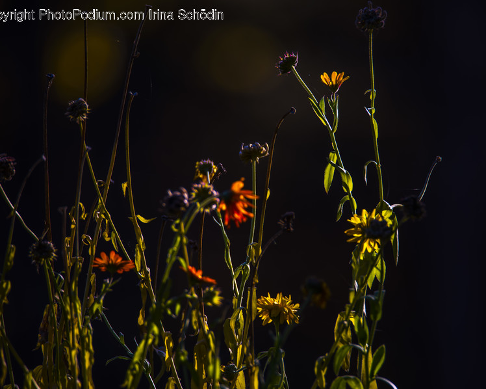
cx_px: 272
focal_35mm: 678
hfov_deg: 2.9
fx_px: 9750
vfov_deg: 2.3
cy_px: 195
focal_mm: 600
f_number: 6.3
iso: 100
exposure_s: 1/160
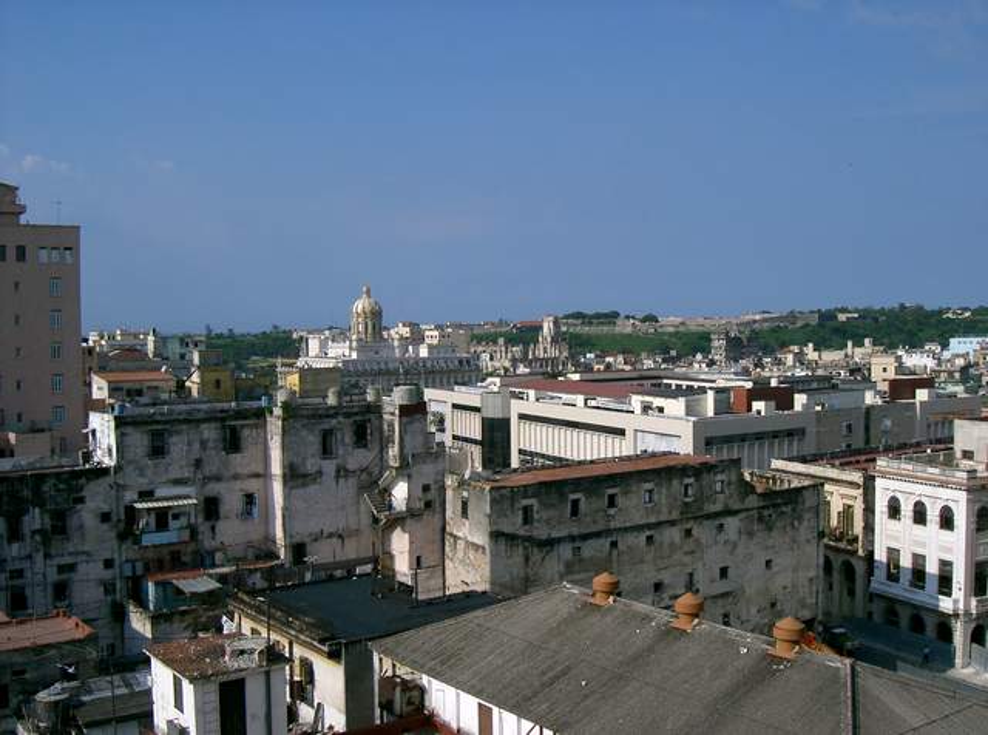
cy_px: 368
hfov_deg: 48.0
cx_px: 494
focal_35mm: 39
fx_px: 1110
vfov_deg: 36.6
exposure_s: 1/1250
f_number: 4.8
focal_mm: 8
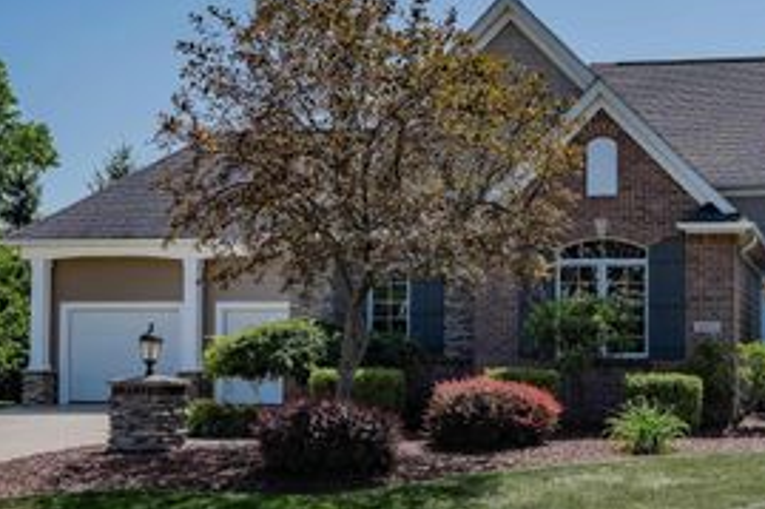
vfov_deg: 25.0
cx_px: 700
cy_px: 218
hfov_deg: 34.7
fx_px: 1147
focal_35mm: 54
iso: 100
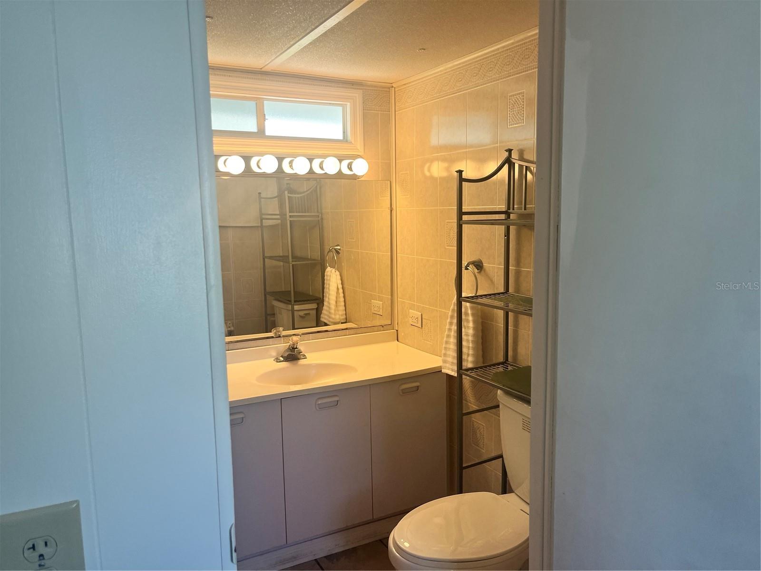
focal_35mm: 26
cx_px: 380
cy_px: 286
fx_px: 572
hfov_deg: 67.3
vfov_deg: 53.1
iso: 64
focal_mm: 5.1
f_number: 1.6
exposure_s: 1/120
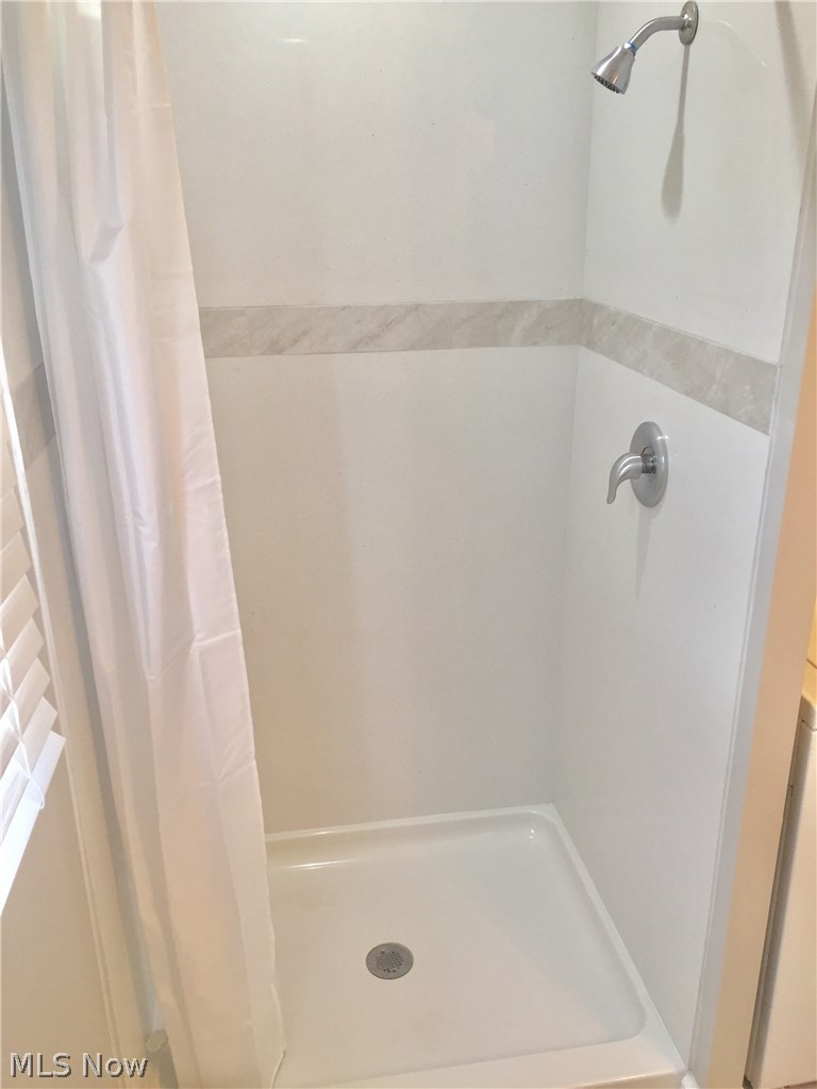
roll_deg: +1.2
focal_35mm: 29
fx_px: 913
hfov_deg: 48.2
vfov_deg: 61.7
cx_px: 408
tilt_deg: -21.0
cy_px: 544
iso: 32
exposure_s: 1/40
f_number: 2.2
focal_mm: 4.15
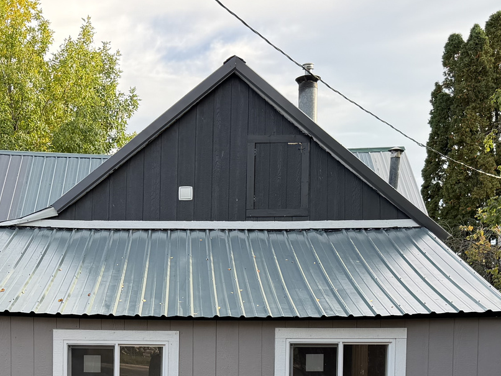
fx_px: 883
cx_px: 148
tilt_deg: -2.0
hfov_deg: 31.3
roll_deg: -0.2
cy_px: 397
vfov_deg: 22.8
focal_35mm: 61
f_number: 1.78
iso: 100
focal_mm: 6.76
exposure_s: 1/888
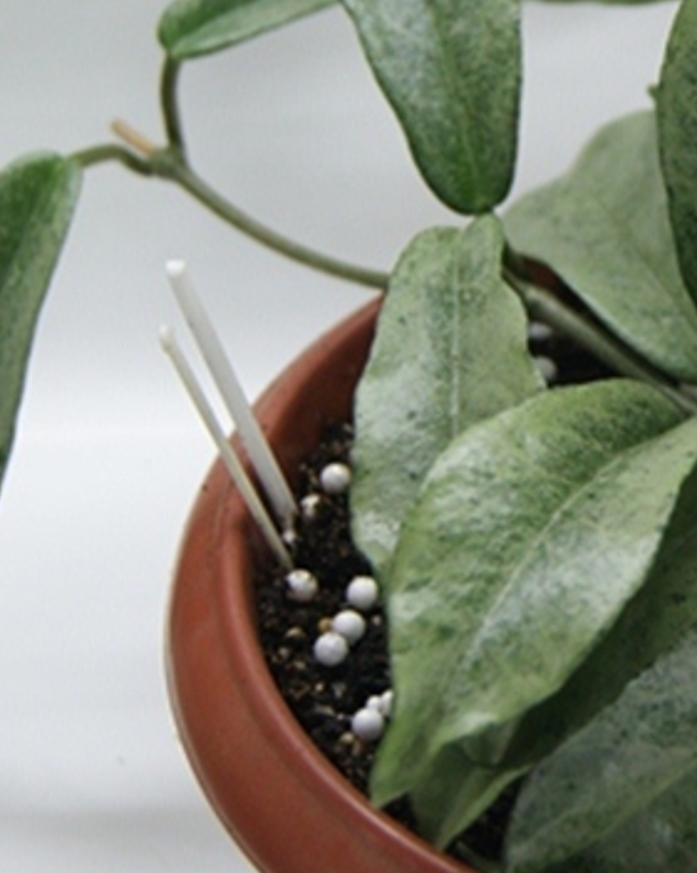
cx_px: 809
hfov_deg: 15.5
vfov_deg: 19.9
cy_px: 317
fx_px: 2479
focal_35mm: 96
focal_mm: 30
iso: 400
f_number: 4.5
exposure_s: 1/30
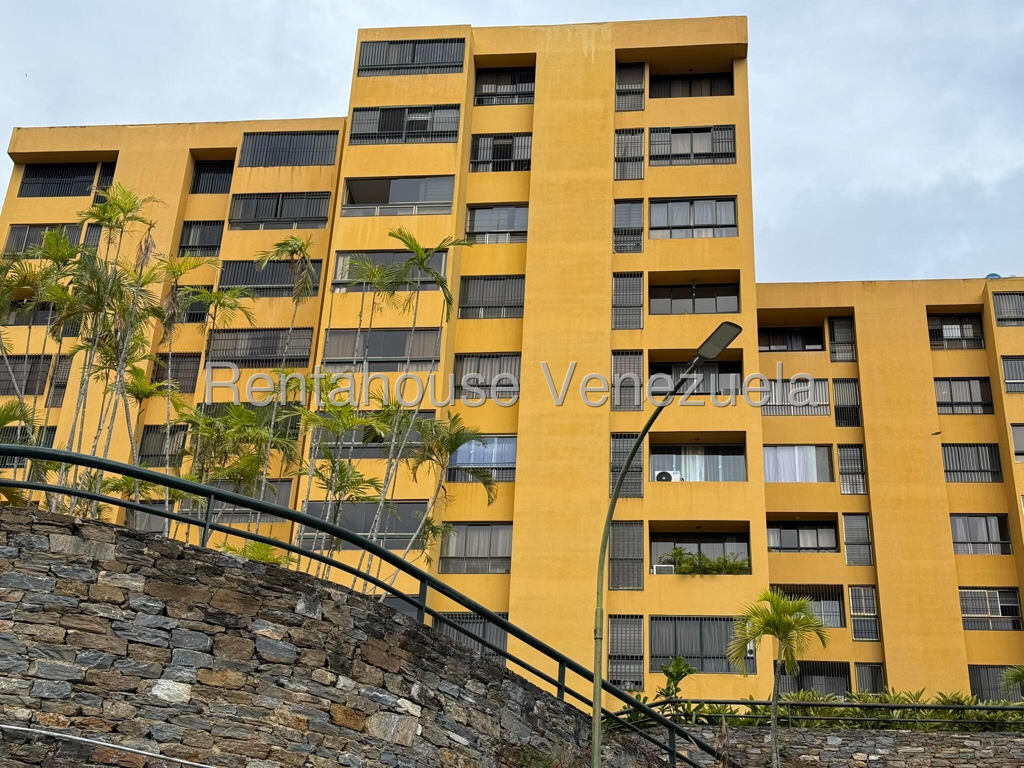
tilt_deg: +30.1
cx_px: 512
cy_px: 384
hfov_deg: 39.7
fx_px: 1420
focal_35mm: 48
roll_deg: -3.2
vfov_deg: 30.3
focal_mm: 6.76
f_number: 1.78
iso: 80
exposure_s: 1/4098
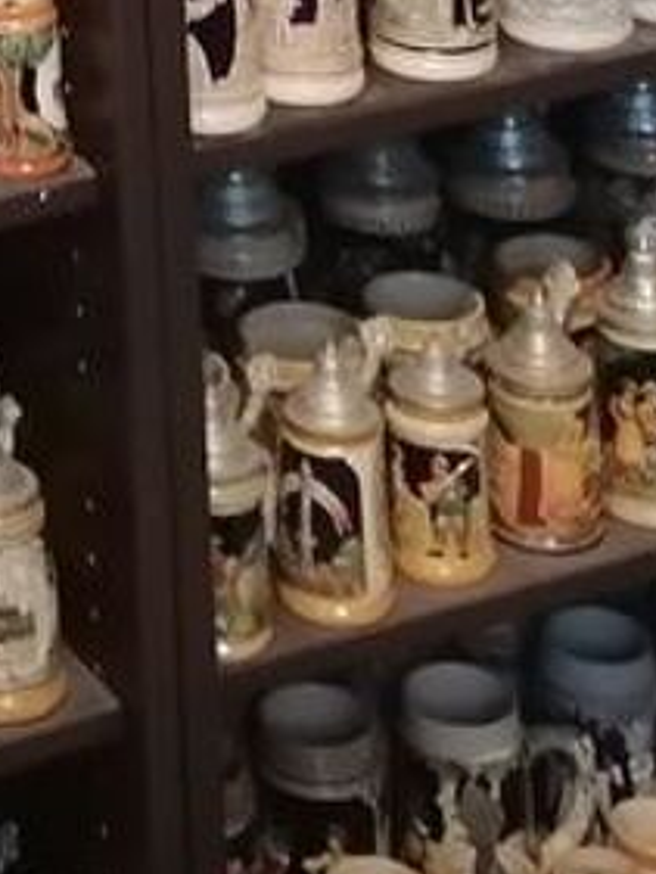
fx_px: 3232
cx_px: -457
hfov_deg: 11.0
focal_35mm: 128
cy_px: -894
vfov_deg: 13.2
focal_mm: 4.75
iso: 1000
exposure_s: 1/16.7
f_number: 1.8
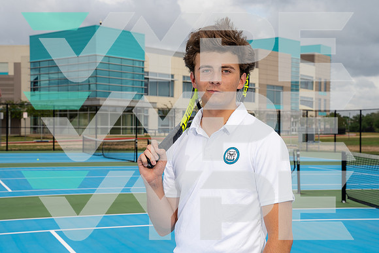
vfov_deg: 21.9
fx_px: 653
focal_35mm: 62
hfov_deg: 32.4
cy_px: 126
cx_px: 190
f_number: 10
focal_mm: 62
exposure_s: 1/250
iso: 160
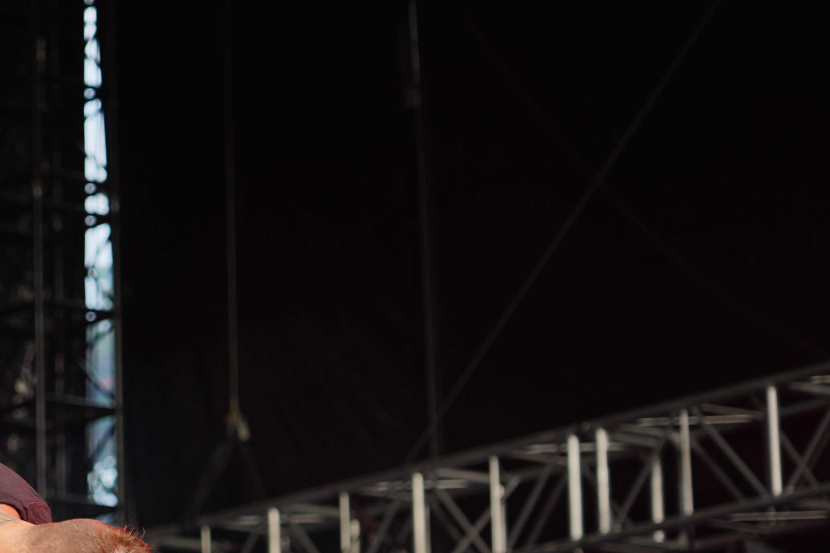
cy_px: 584
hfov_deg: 10.8
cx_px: -41
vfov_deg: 7.3
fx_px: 4335
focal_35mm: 188
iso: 160
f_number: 4
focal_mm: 78
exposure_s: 1/80
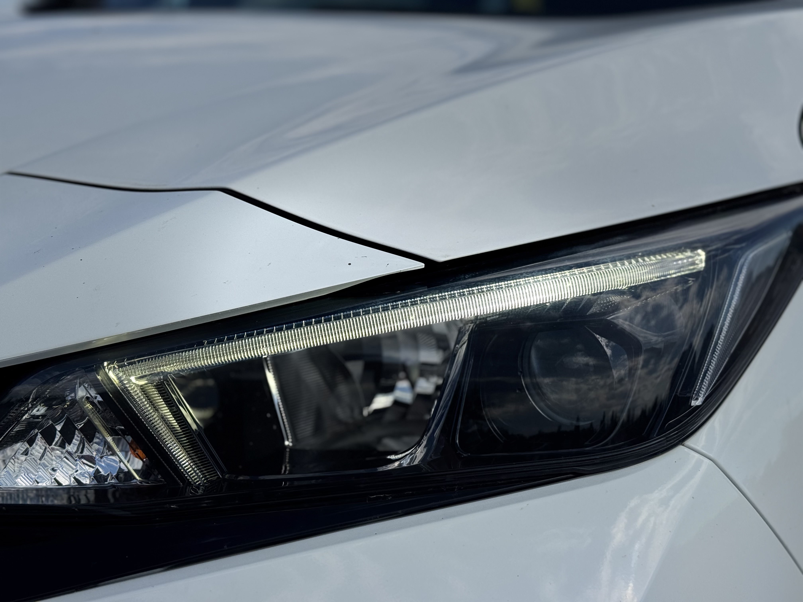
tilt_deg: -9.4
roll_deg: -3.8
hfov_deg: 39.7
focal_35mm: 48
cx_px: 402
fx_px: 1113
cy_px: 301
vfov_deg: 30.3
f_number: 1.78
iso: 80
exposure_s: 1/10526
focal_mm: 6.76
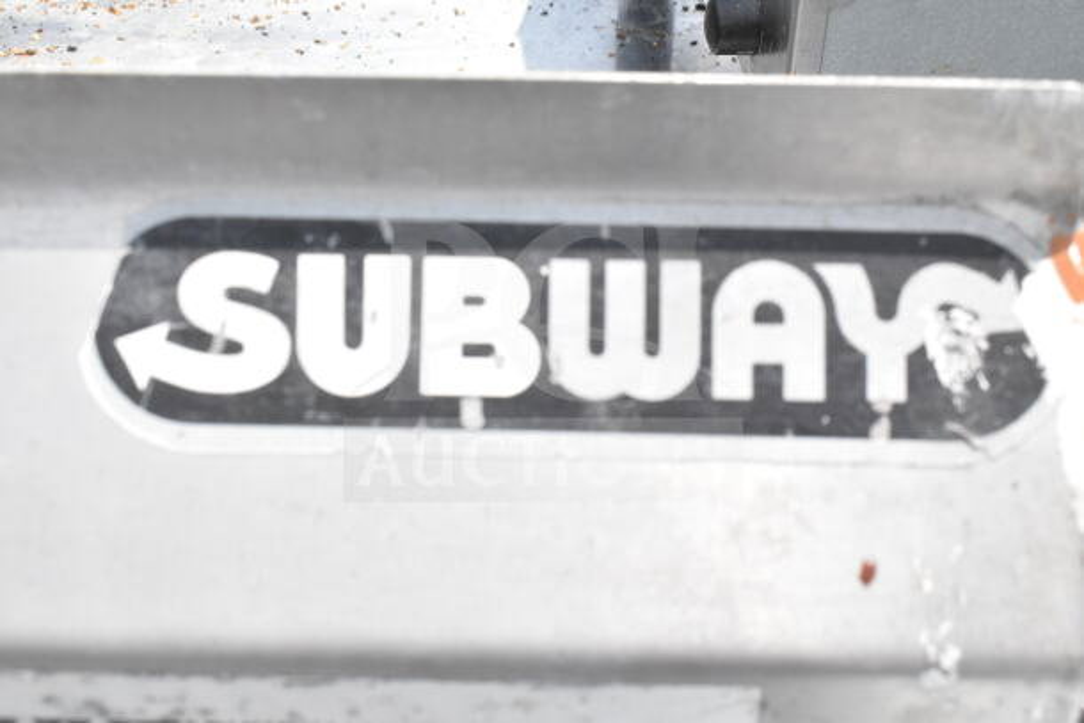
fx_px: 1581
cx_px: 542
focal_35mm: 52
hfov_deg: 37.8
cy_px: 362
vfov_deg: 25.8
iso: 1600
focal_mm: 35
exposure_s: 1/800
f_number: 14
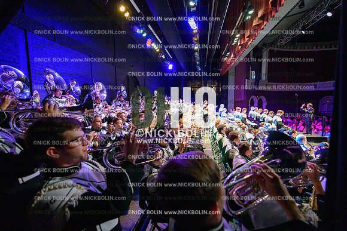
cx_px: 174
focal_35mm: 14
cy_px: 116
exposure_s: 1/640
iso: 25600
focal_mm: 14
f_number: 2.8
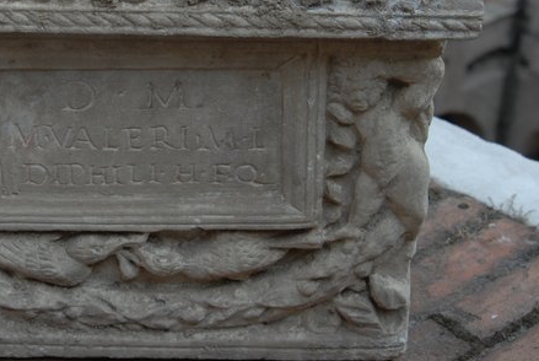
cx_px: 115
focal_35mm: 82
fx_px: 1229
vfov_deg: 16.6
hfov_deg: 24.4
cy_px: 64
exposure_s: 1/200
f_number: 7.1
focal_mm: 24
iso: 200
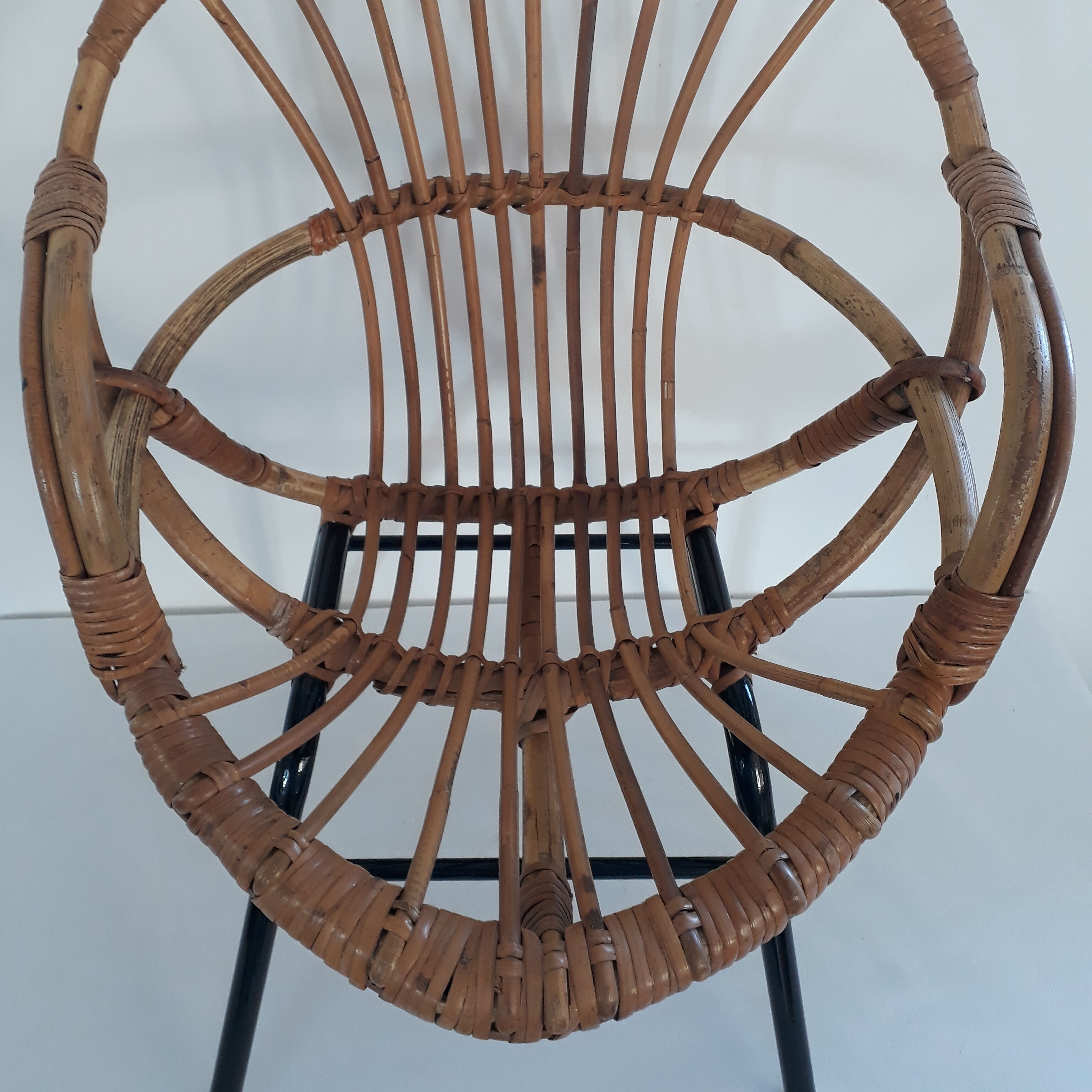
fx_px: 1142
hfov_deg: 51.1
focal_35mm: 32
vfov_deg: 50.8
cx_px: 544
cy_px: 436
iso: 100
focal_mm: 3.6
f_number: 1.9
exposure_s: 1/30
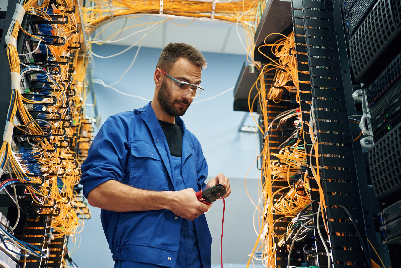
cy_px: 134
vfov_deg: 31.9
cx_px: 200
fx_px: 468
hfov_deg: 46.4
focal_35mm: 42
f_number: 2.8
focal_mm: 42
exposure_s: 1/200
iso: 2500
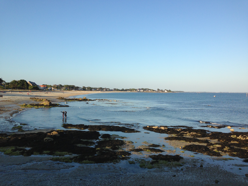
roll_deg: -1.1
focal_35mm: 33
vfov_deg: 42.9
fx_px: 236
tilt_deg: -0.1
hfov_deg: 55.4
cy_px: 93
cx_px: 124
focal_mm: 4.12
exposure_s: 1/985
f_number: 2.4
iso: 50
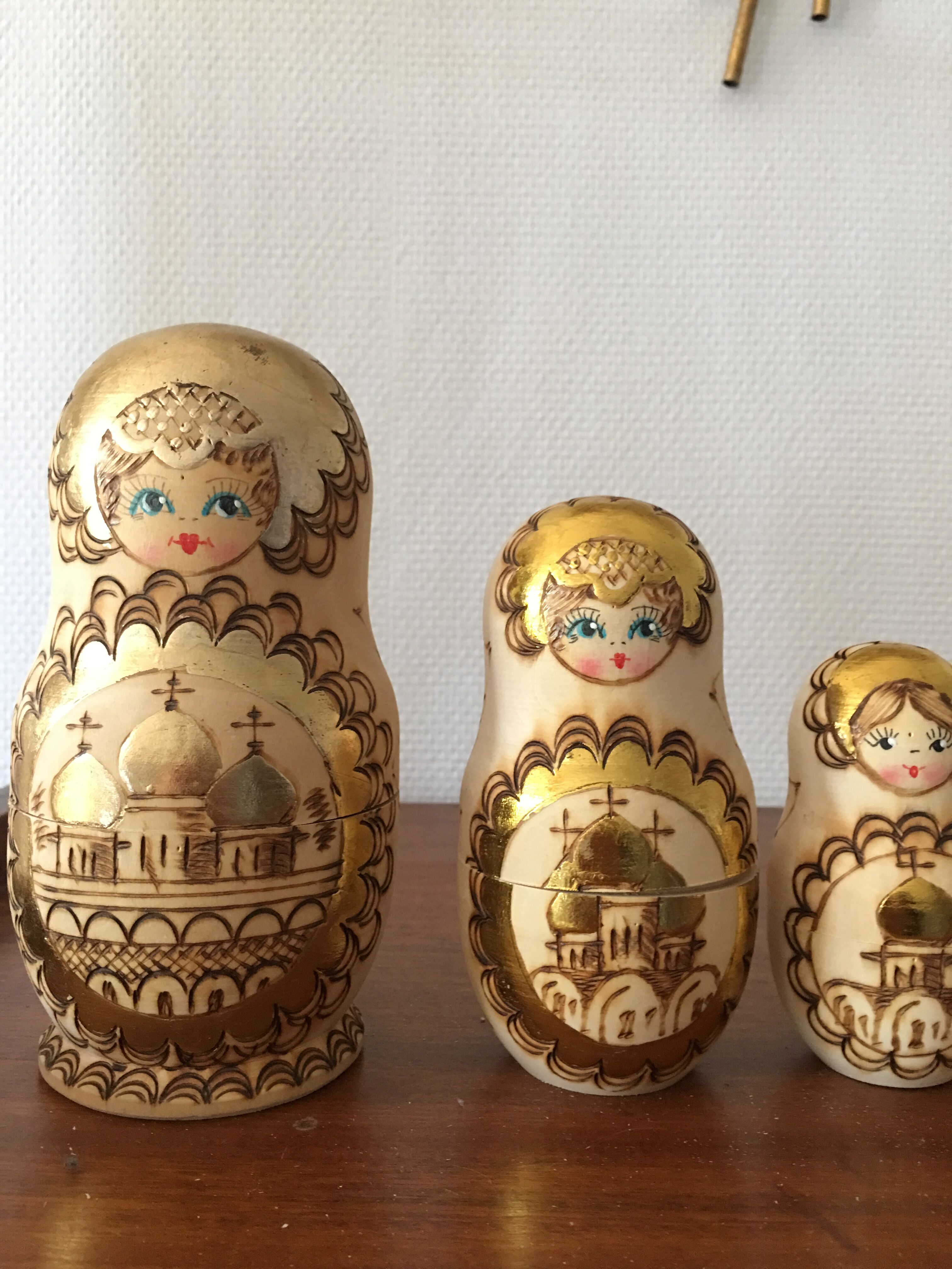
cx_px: 476
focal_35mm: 29
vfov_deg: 61.7
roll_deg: -1.2
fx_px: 1063
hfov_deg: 48.2
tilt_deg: -1.3
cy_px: 634
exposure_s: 1/10
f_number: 2.2
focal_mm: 4.15
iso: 100
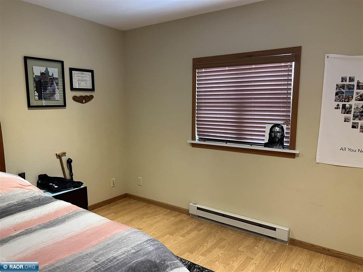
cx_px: 182
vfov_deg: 53.1
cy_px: 136
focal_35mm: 26
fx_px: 273
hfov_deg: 67.3
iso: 160
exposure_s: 1/60
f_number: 1.5
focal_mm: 5.7
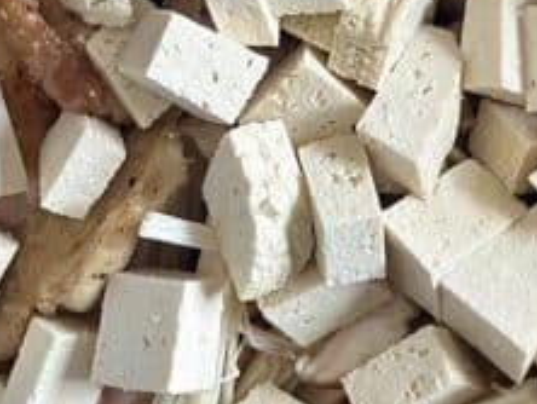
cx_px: 489
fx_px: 2516
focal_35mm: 162
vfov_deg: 9.2
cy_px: 160
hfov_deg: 12.1
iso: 160
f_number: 1.78
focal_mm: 6.86
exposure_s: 1/60
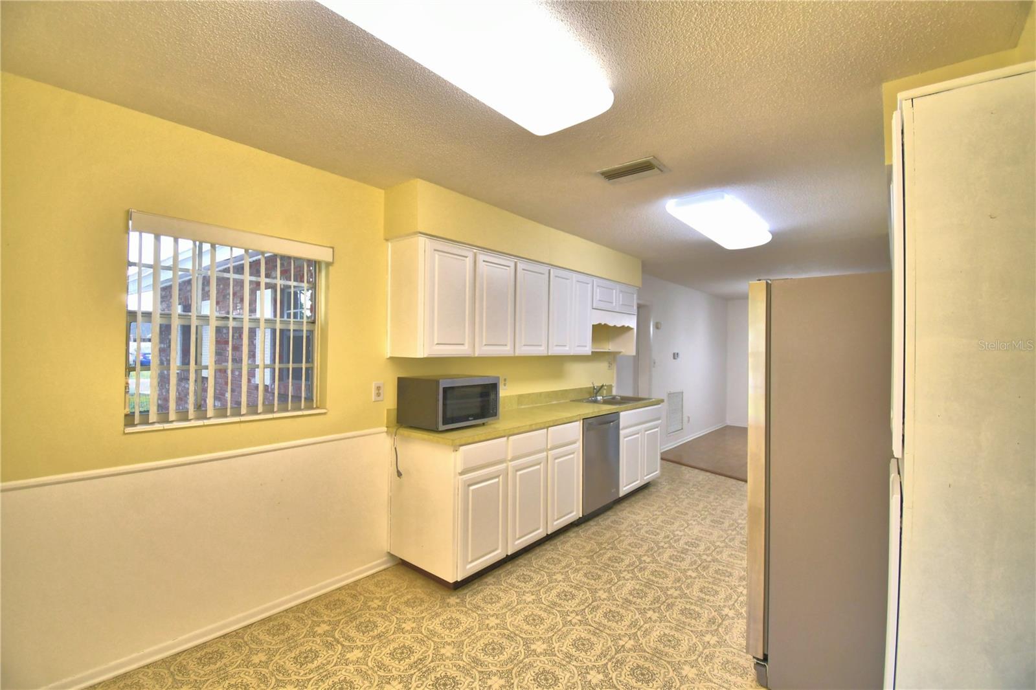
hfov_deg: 100.4
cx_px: 518
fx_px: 432
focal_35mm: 15
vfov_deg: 77.3
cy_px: 345
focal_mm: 10
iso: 320
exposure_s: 1/125
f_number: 4.5
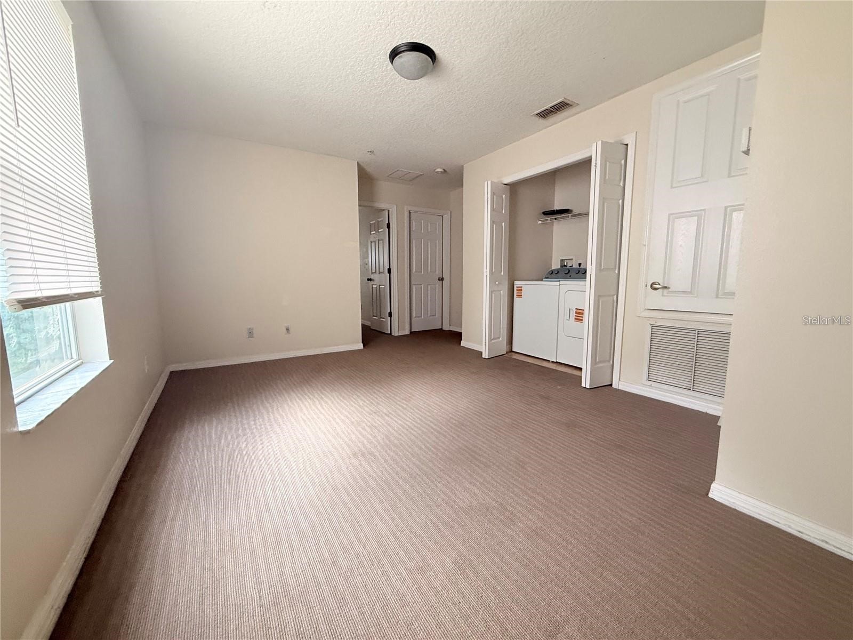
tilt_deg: -5.6
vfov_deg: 85.7
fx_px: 345
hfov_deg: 102.1
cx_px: 426
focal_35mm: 14
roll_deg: +0.5
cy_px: 320
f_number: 2.2
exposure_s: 1/60
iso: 400
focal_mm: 2.22
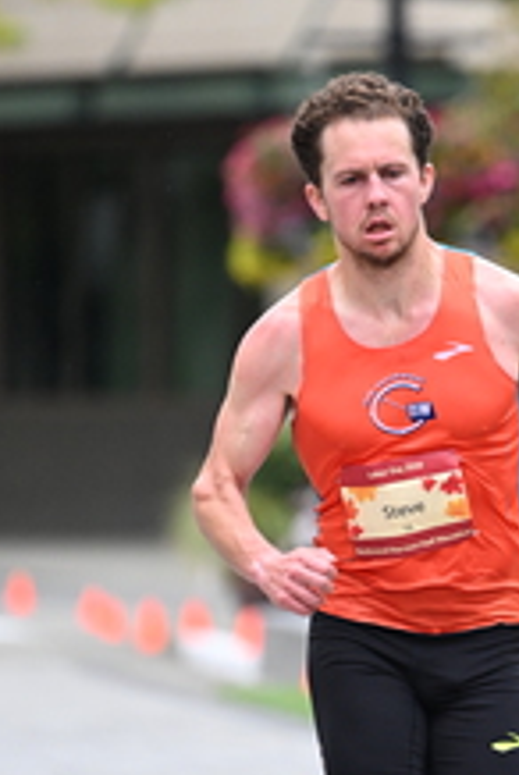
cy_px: 412
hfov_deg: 2.8
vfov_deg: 4.2
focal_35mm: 491
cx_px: 389
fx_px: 10584
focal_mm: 195
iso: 1600
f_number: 2.8
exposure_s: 1/800
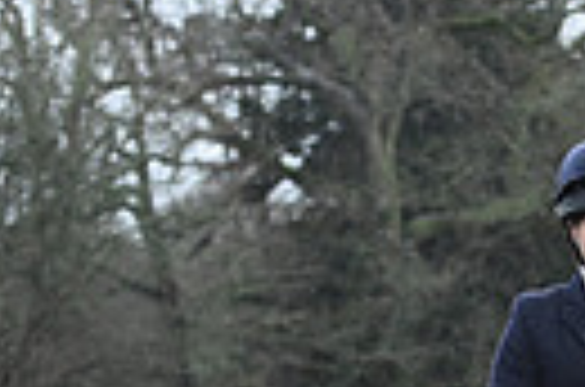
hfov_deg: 6.4
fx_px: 5074
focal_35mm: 313
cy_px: 693
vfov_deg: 4.3
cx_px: 1256
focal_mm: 70
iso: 4000
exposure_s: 1/800
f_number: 3.5
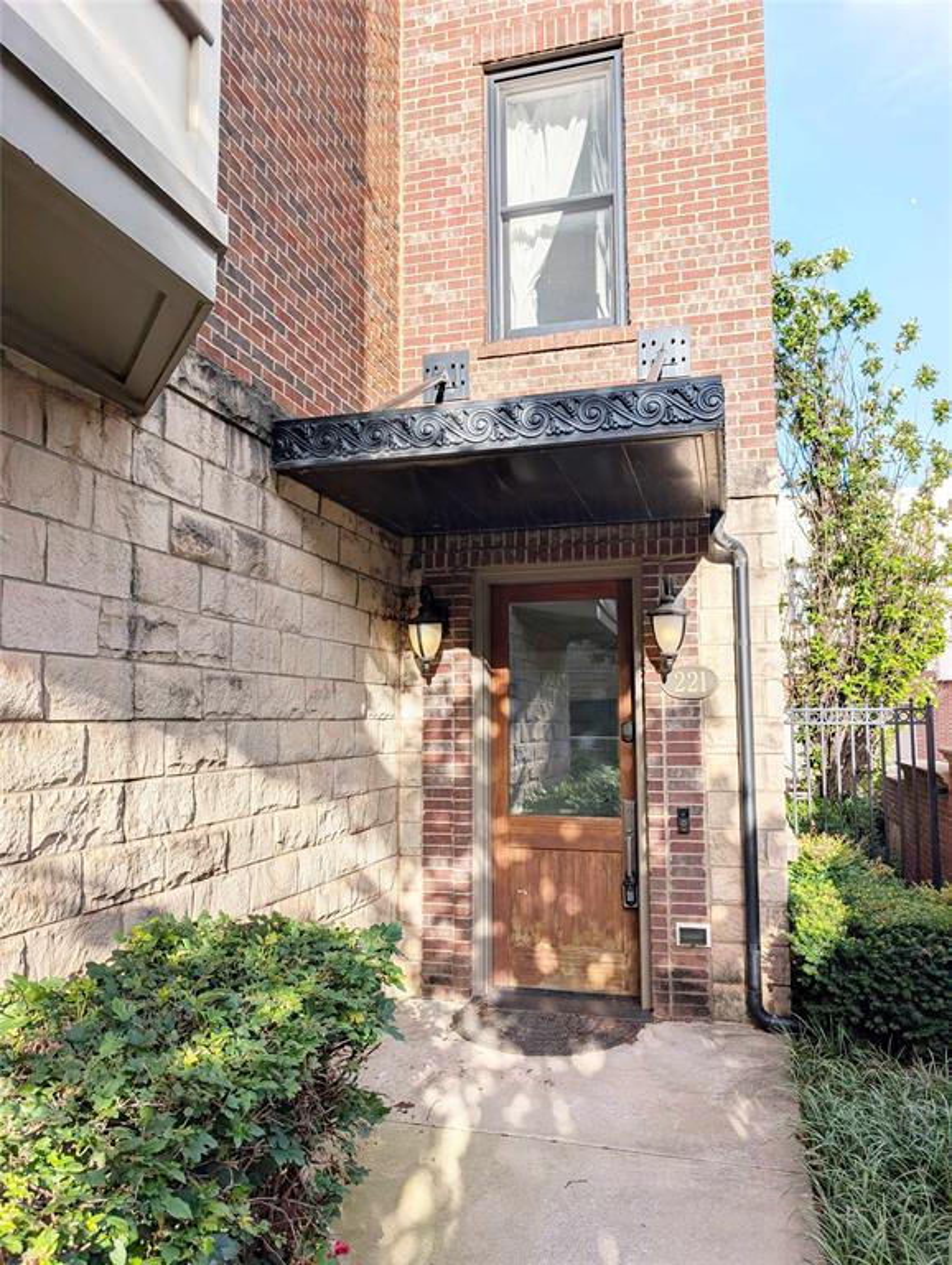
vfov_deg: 71.5
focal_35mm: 24
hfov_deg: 56.9
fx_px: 878
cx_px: 476
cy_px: 632
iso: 21
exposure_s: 1/618
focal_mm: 6.9
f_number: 1.7
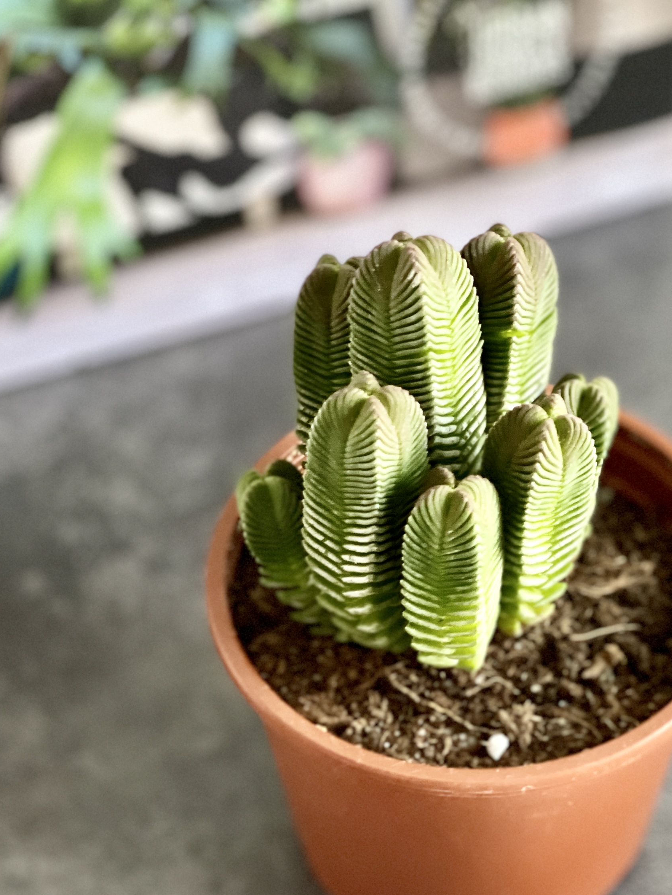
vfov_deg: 17.1
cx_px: 389
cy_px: 562
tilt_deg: -49.2
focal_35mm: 115
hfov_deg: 12.9
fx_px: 2977
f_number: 2.2
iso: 400
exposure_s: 1/40
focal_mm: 7.5
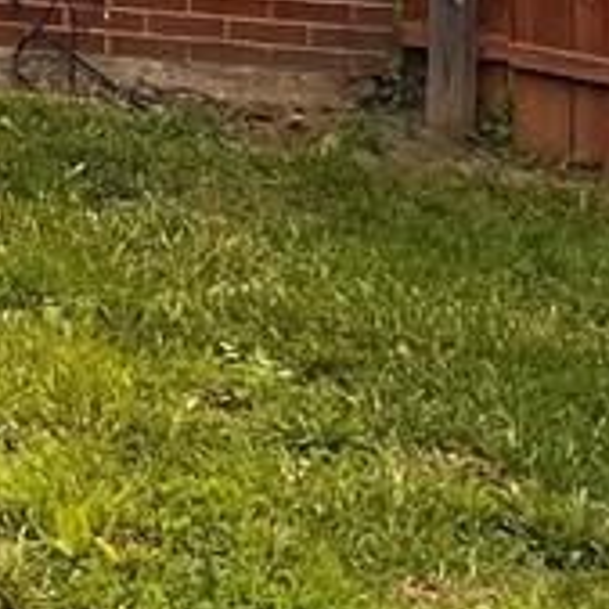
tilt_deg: -0.1
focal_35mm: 139
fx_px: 2767
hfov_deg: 9.7
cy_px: -616
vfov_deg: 11.3
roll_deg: -0.9
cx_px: -1222
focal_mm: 5.7
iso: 50
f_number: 1.5
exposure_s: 1/1575
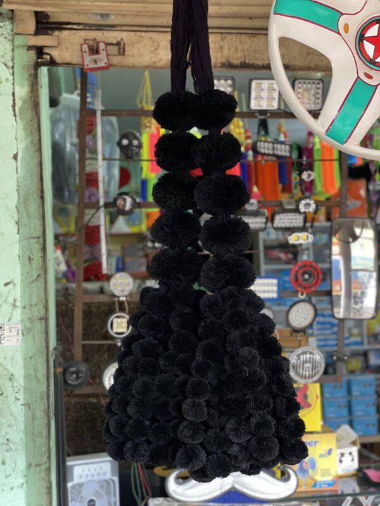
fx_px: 761
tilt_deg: +2.9
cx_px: 190
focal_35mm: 52
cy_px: 253
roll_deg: +2.7
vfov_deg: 36.8
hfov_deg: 28.0
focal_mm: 6
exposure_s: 1/50
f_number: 2
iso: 160
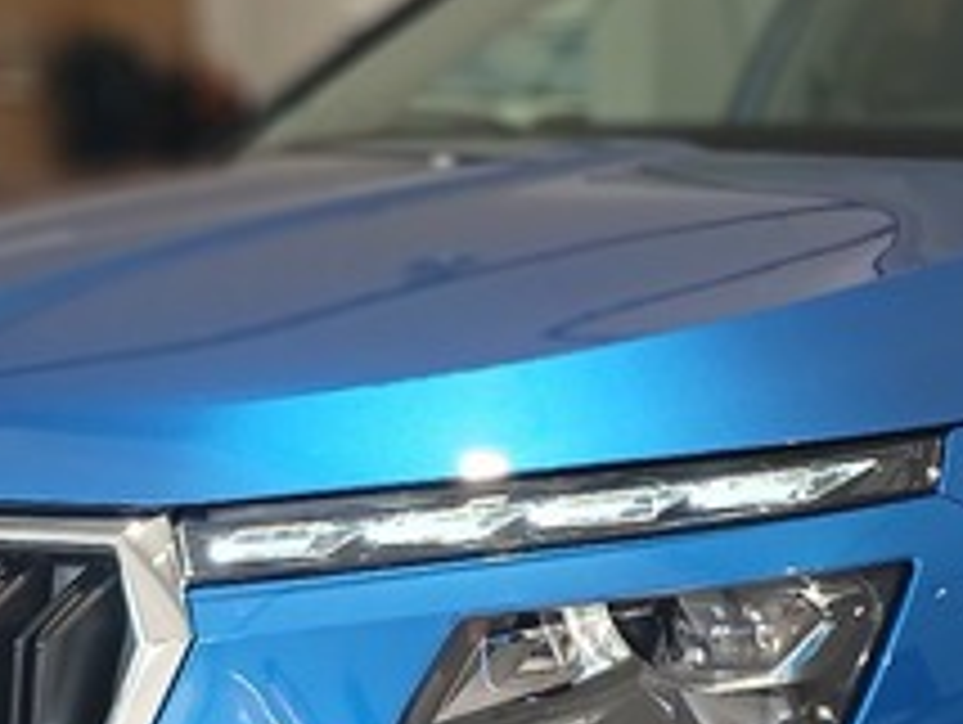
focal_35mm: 97
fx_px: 2702
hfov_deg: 20.2
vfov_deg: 15.3
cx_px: 500
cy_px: 468
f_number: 1.8
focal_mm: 3.98
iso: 80
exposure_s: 1/50
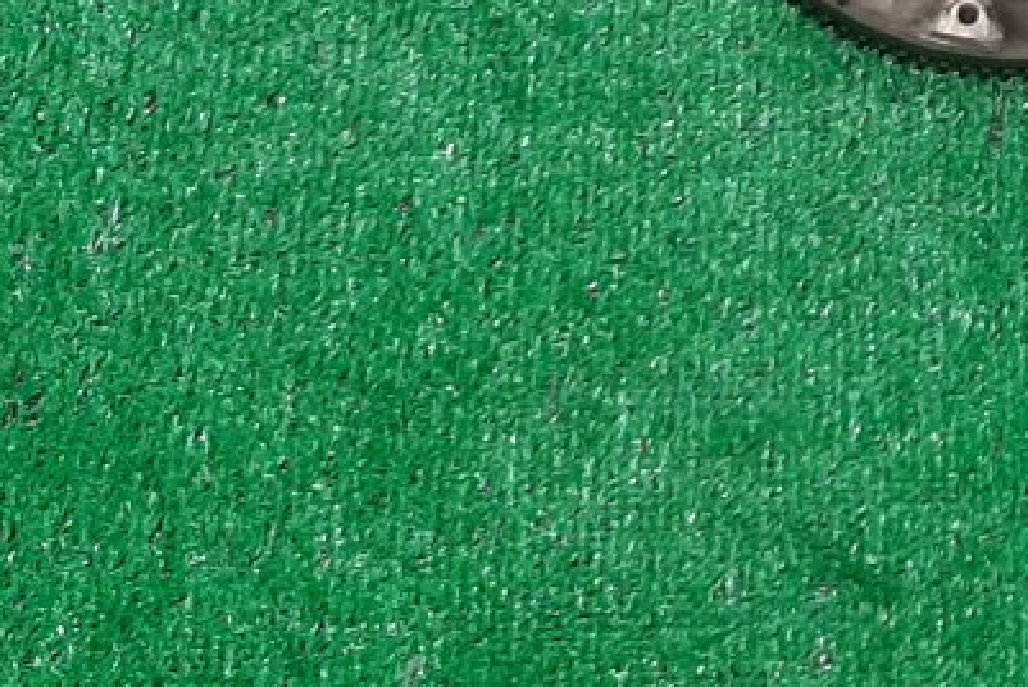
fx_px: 2772
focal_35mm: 97
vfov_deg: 12.6
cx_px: 1395
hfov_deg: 19.2
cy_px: -633
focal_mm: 3.93
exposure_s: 1/50
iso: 99
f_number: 1.7
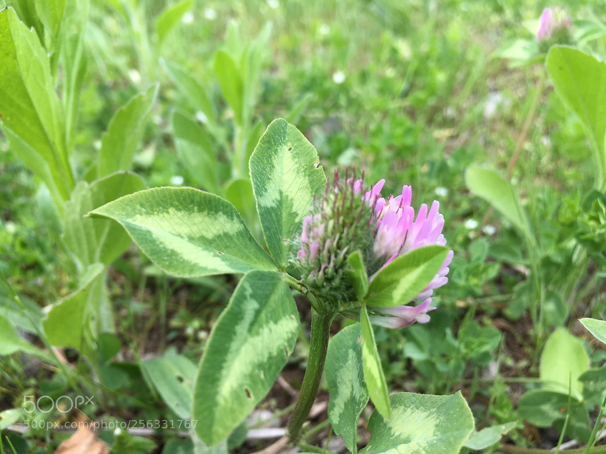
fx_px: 508
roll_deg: -6.6
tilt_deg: -31.6
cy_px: 227
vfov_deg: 48.2
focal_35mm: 29
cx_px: 303
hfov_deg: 61.7
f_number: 2.2
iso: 25
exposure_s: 1/509
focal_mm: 4.15
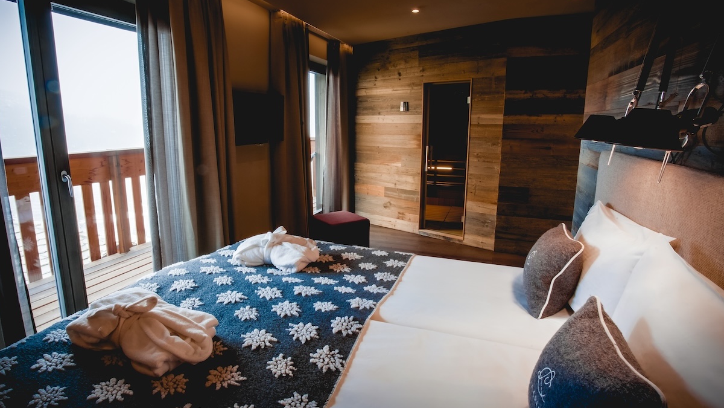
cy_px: 193
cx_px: 343
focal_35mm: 19
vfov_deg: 58.3
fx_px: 365
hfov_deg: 89.5
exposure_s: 1/3
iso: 200
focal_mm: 17
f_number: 22
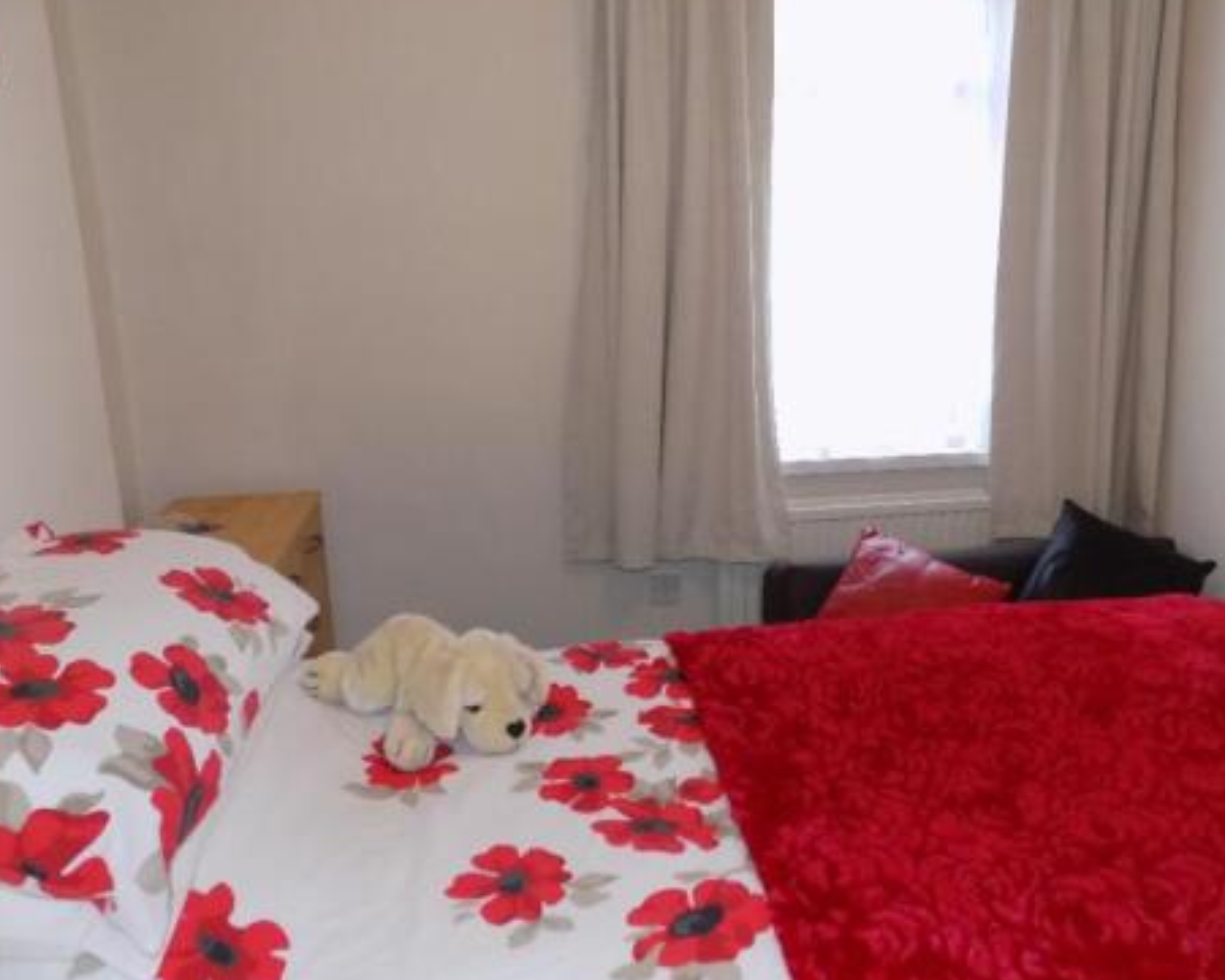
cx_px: 675
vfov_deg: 50.0
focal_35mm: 29
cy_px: 474
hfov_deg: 60.3
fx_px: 1052
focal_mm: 4
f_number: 3.1
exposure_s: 1/30
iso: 180
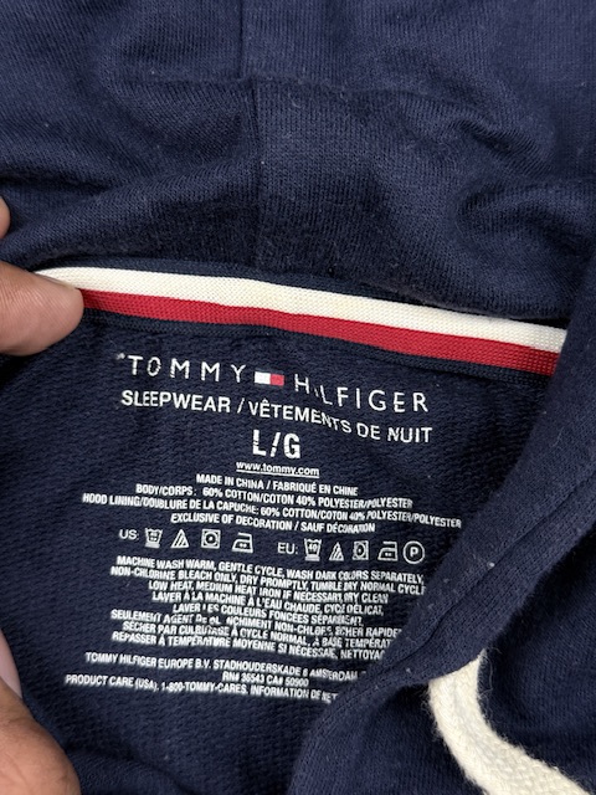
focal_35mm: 48
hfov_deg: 30.3
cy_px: 398
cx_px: 298
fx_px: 1102
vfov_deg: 39.7
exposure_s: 1/100
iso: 80
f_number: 1.78
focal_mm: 6.76
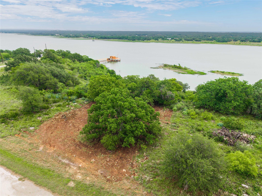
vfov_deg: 56.8
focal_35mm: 24
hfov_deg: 71.6
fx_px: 182
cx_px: 131
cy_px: 98
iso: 180
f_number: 1.8
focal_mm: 8.67
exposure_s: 1/1000
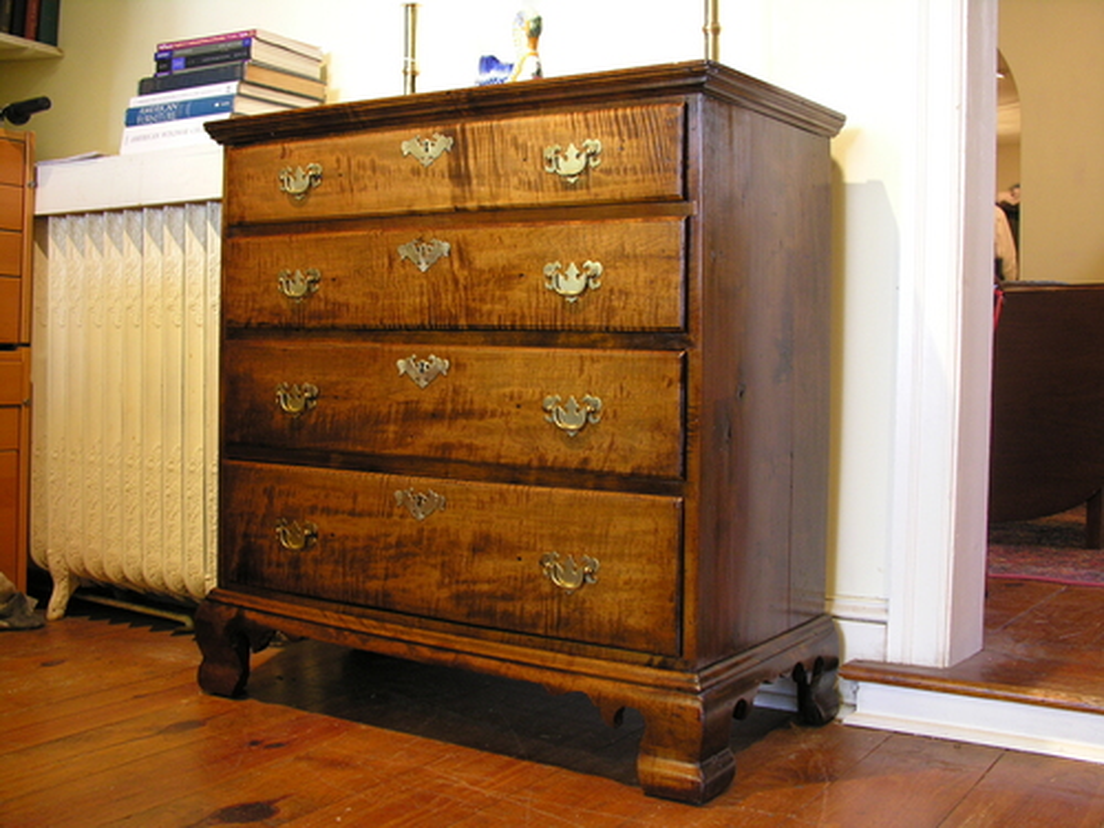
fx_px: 1276
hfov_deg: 46.8
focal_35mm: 40
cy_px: 414
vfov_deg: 36.0
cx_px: 552
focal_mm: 10.2
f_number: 2.9
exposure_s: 1/4.1
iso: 176
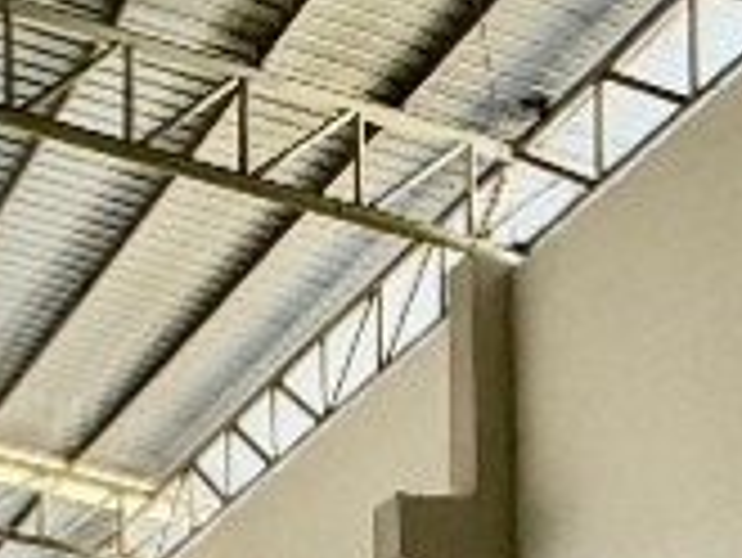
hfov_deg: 20.8
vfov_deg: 13.9
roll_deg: +0.6
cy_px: 1215
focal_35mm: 85
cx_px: -238
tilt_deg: +1.1
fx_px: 1823
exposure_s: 1/101
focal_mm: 2.22
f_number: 2.2
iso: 64
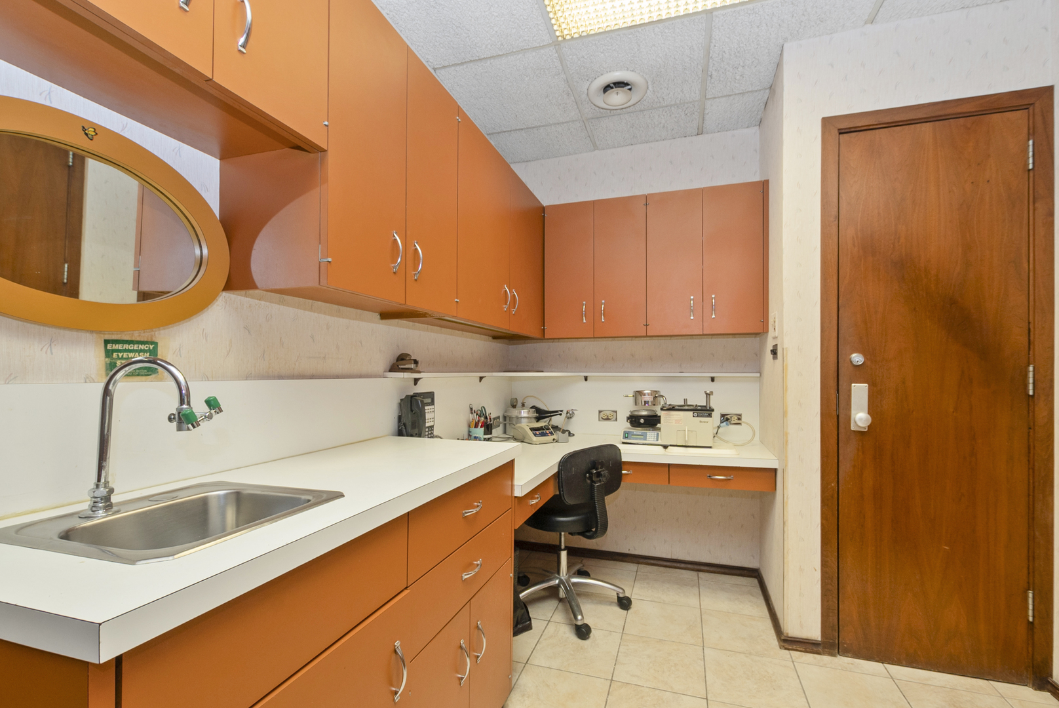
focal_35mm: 15
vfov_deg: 77.4
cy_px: 354
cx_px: 530
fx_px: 442
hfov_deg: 100.4
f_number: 8
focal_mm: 10
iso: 320
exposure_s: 1/15
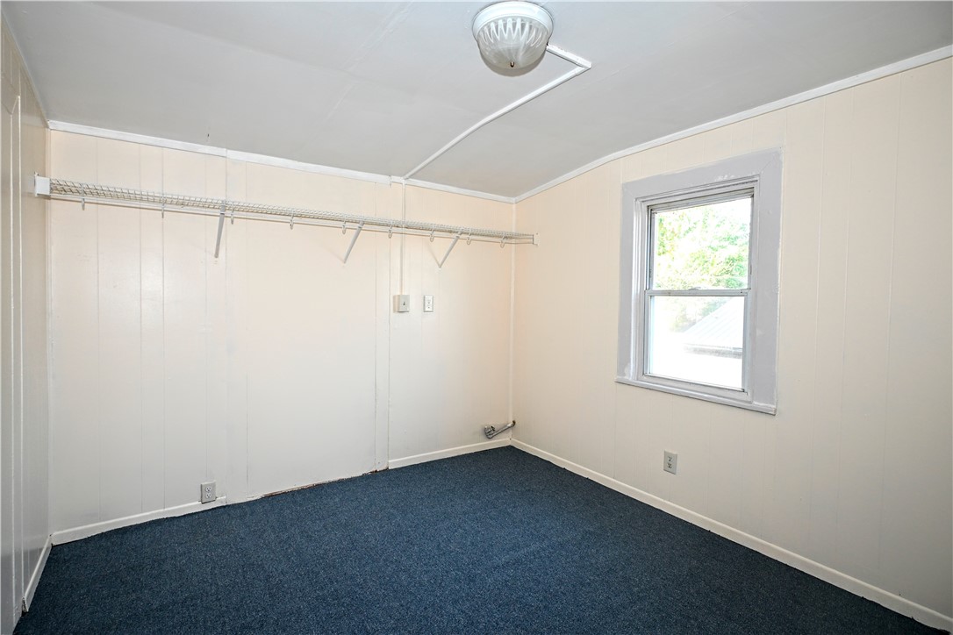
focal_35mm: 18
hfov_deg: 90.0
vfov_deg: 67.4
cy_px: 318
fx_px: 476
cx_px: 476
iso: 320
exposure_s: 1/60
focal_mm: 12
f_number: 4
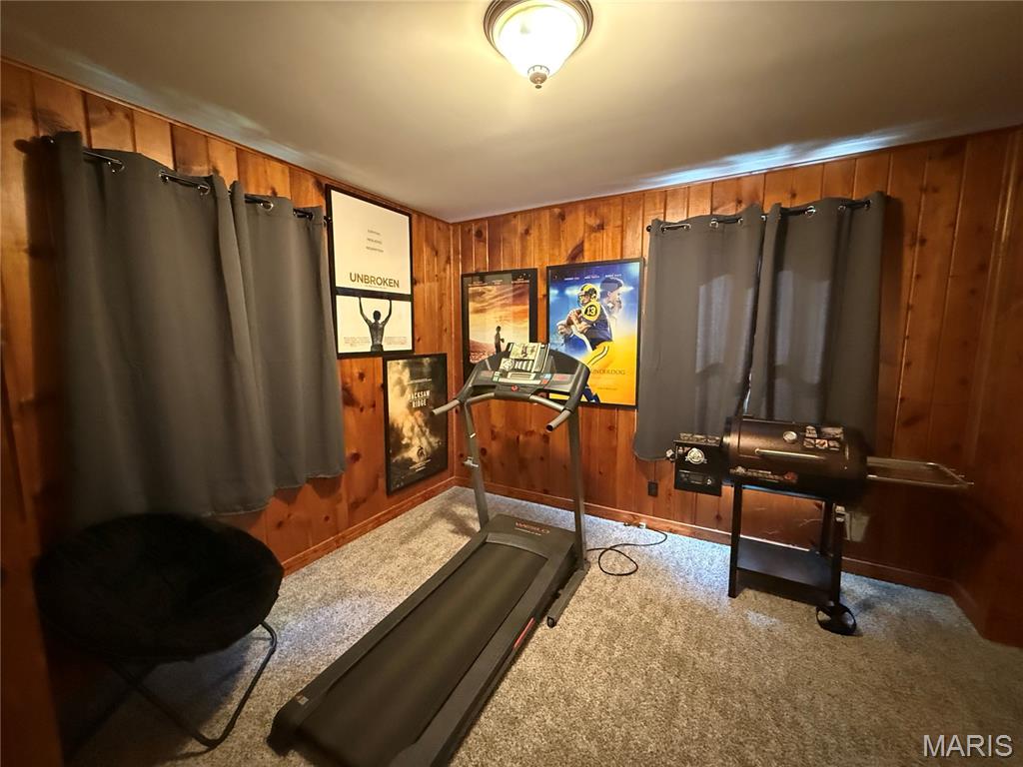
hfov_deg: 102.1
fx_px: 414
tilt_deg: -6.4
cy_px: 384
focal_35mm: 14
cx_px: 512
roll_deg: +0.6
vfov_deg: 85.7
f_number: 2.2
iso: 1250
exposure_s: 1/40
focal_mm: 2.22
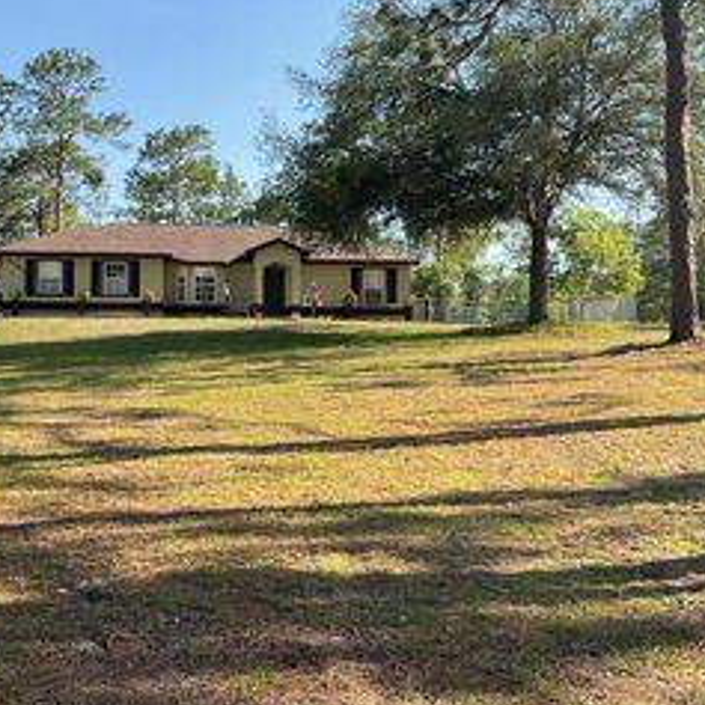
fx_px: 1244
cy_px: 367
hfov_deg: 31.1
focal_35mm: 54
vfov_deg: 31.6
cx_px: 178
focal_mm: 3
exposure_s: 1/842
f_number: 1.8
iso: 16
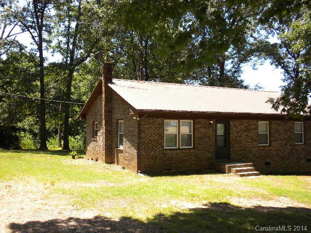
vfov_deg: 38.7
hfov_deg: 50.1
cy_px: 116
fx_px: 332
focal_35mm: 37
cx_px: 156
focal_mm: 6.6
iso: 90
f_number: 3.5
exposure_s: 1/305
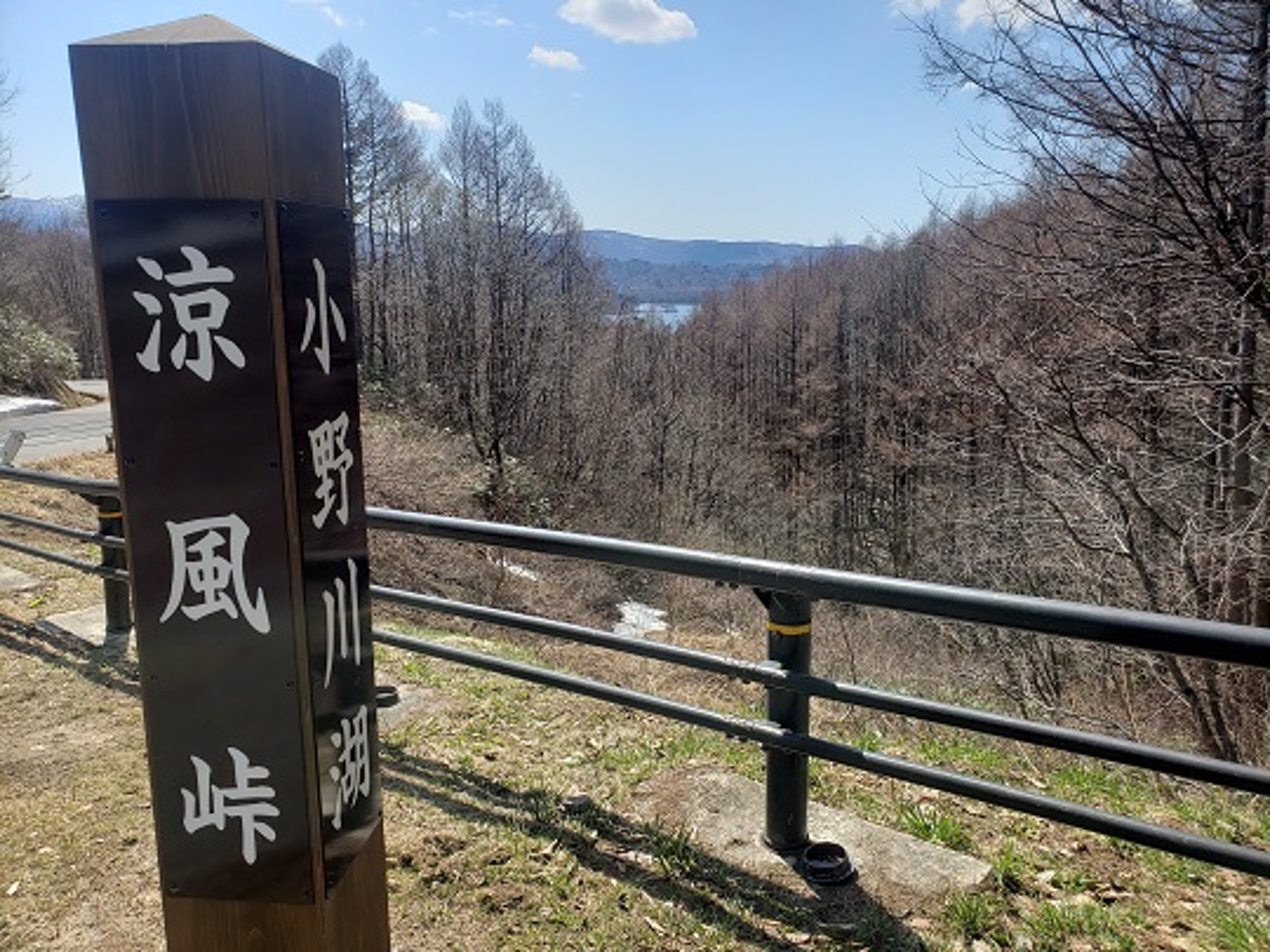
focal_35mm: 26
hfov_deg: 67.3
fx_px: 954
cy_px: 476
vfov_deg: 53.1
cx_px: 635
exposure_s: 1/1318
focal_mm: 4.3
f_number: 2.4
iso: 50
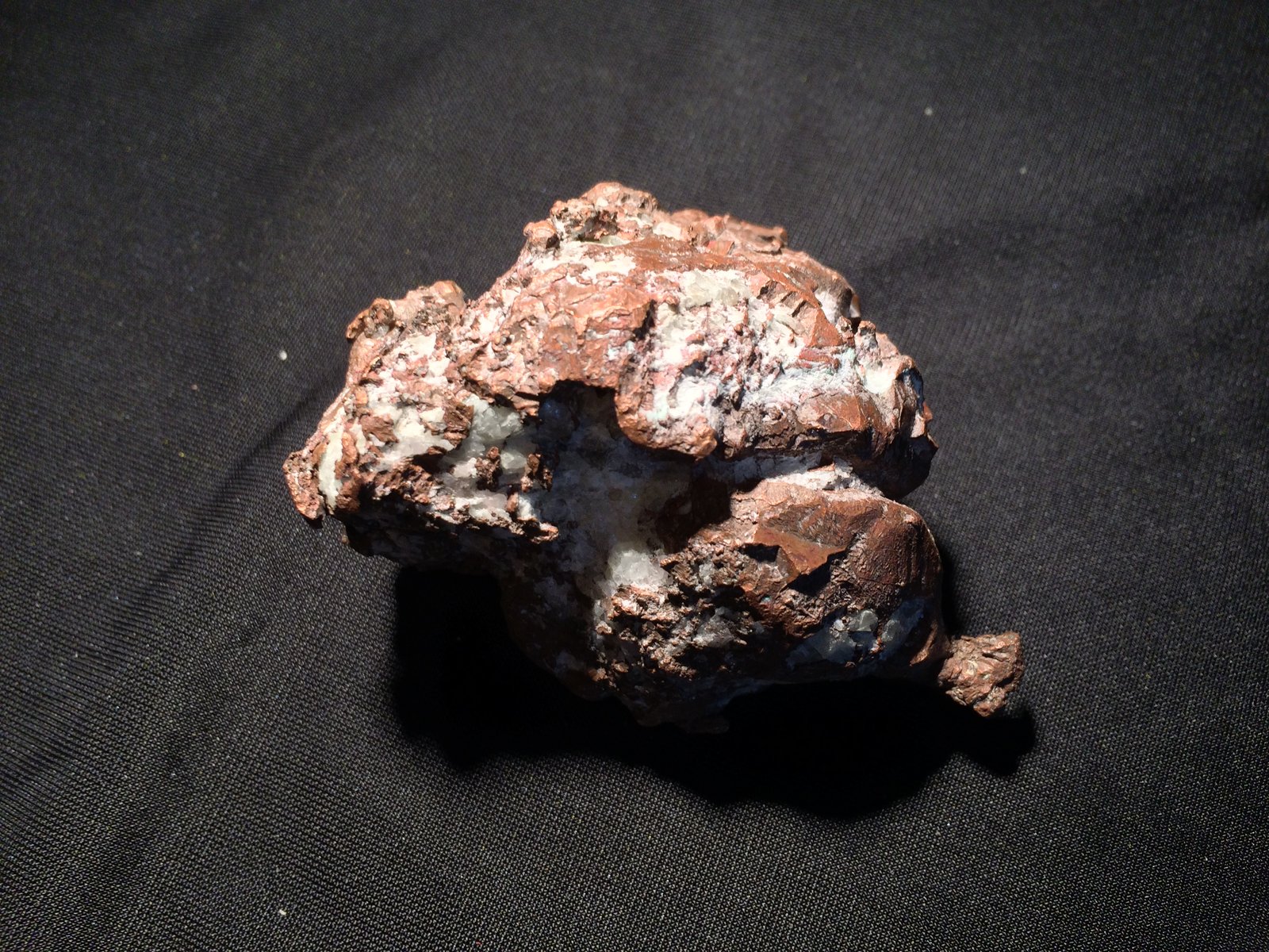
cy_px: 476
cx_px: 634
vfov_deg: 48.2
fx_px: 1063
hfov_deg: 61.7
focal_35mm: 29
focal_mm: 4.15
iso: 64
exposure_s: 1/120
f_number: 2.2
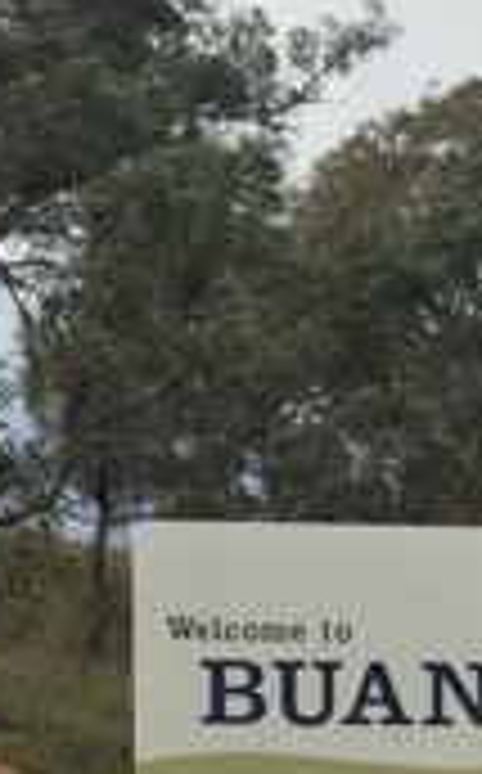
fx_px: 1961
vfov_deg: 21.1
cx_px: 964
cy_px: 868
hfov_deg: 12.4
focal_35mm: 93
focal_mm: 4.15
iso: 32
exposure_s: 1/719
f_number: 2.2
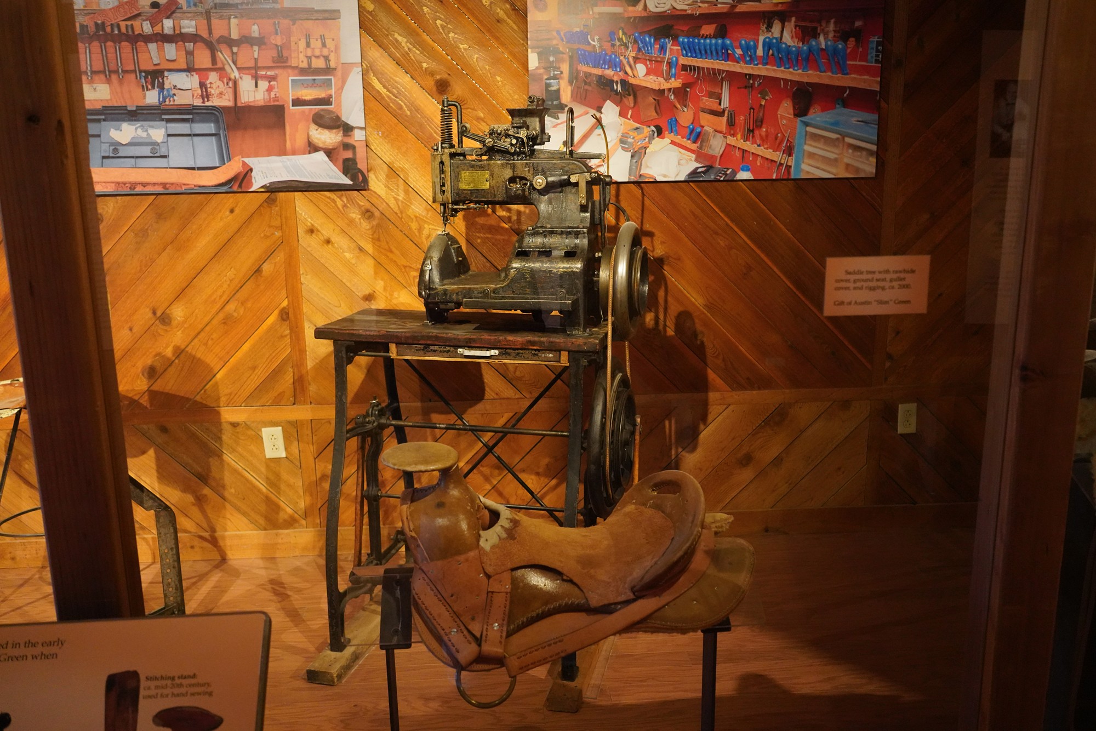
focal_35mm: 33
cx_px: 548
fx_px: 1005
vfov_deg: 40.0
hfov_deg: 57.2
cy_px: 366
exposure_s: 1/100
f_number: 4.5
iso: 6400
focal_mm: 33
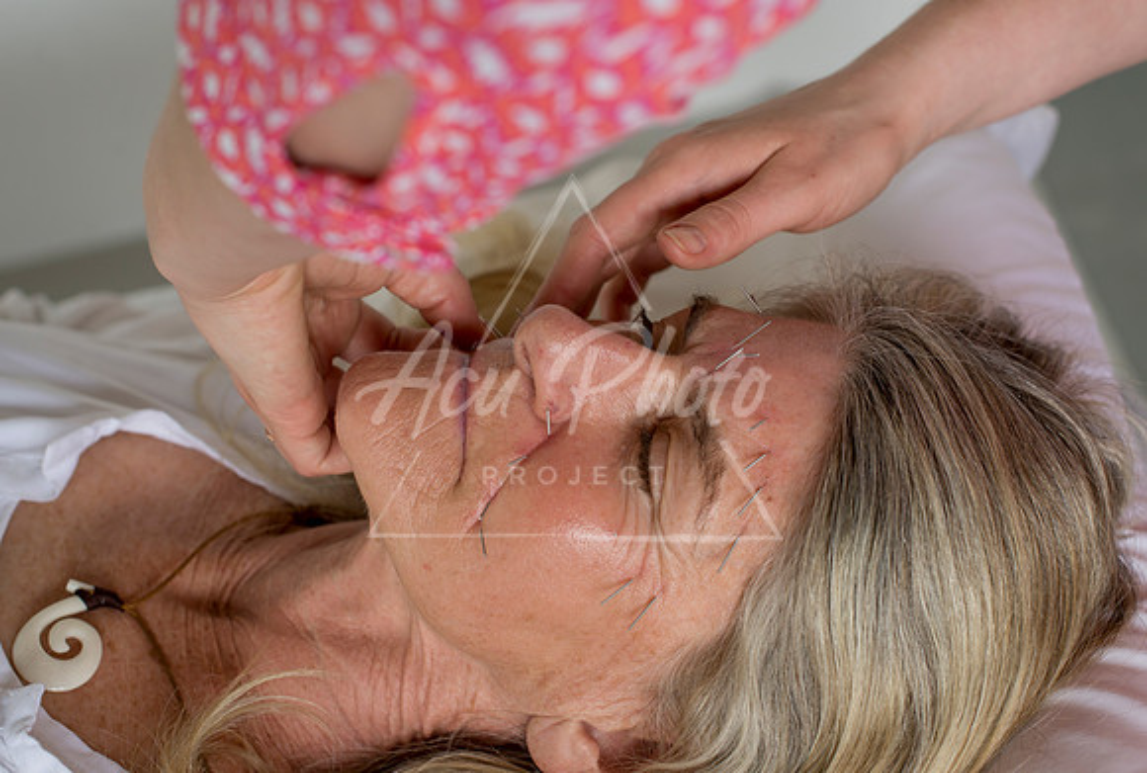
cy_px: 385
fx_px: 1710
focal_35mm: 53
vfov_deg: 25.5
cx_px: 601
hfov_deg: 37.1
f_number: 5
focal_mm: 50
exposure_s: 1/160
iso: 640
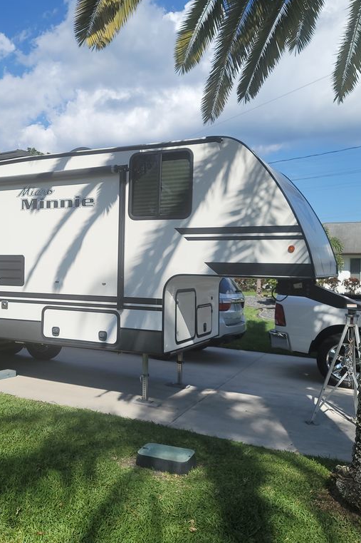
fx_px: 527
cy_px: 270
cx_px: 94
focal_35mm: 35
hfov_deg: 37.0
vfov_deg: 54.4
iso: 50
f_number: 1.8
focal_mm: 7
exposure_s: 1/1310
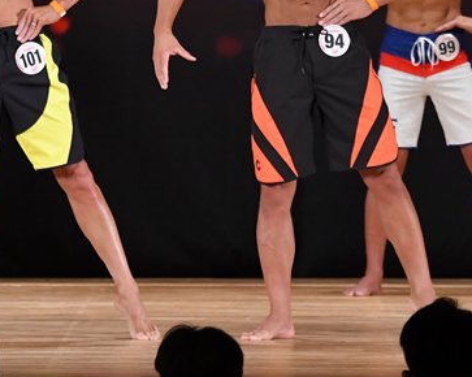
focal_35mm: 451
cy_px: 82
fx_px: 6297
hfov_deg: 4.3
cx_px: 280
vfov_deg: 3.4
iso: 3200
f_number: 5.6
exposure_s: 1/400
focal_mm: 150
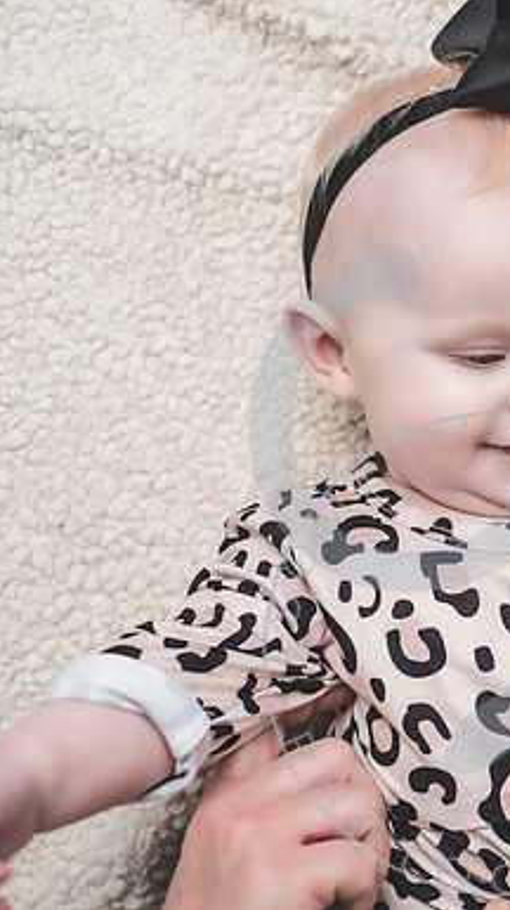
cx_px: 623
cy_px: 455
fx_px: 1903
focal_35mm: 79
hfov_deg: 14.7
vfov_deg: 26.9
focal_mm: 50
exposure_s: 1/200
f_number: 2.8
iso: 200
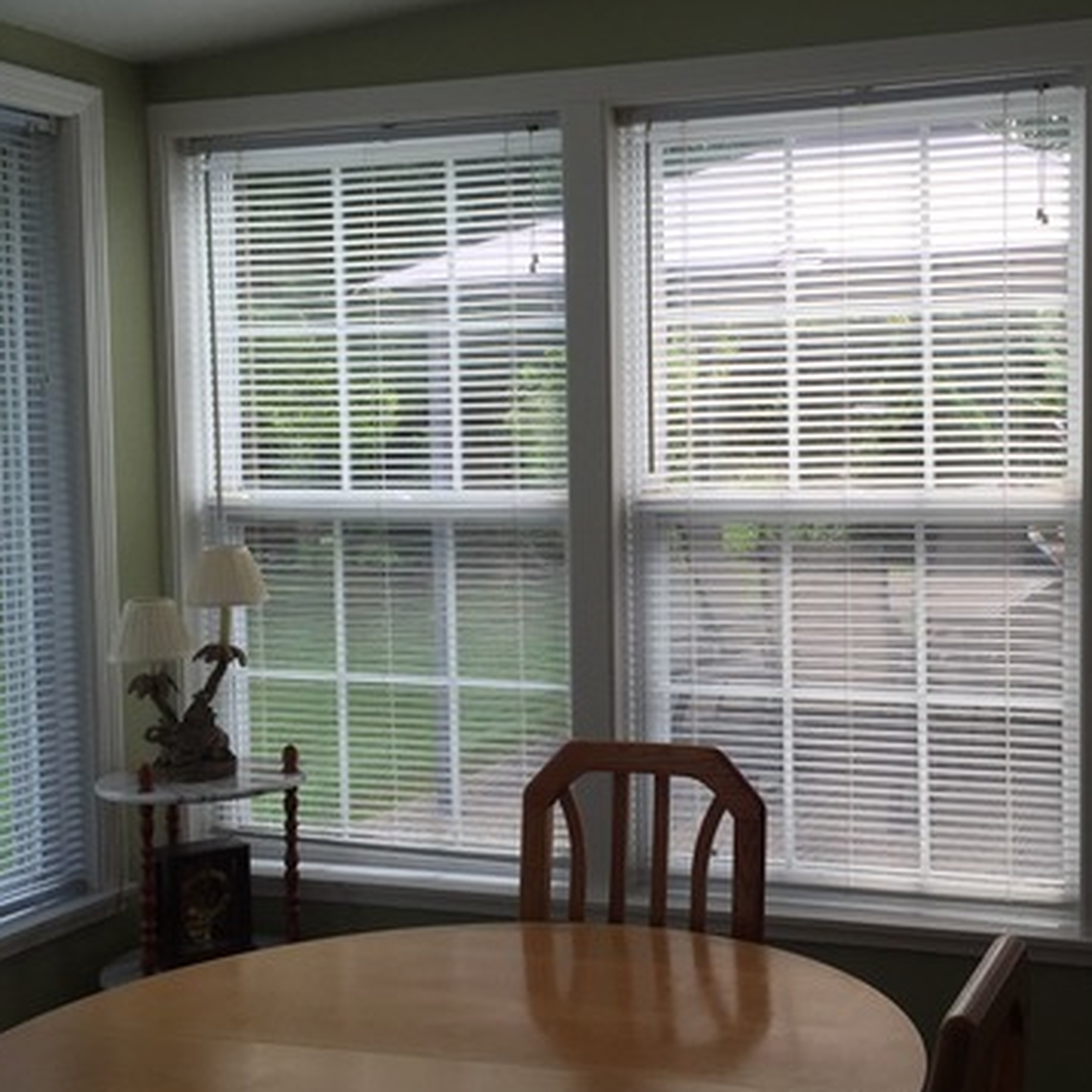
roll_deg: -0.8
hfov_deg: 36.4
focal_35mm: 46
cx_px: 740
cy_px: 575
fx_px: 1642
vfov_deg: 36.8
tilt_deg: -4.1
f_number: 2.2
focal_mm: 4.15
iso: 32
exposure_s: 1/460
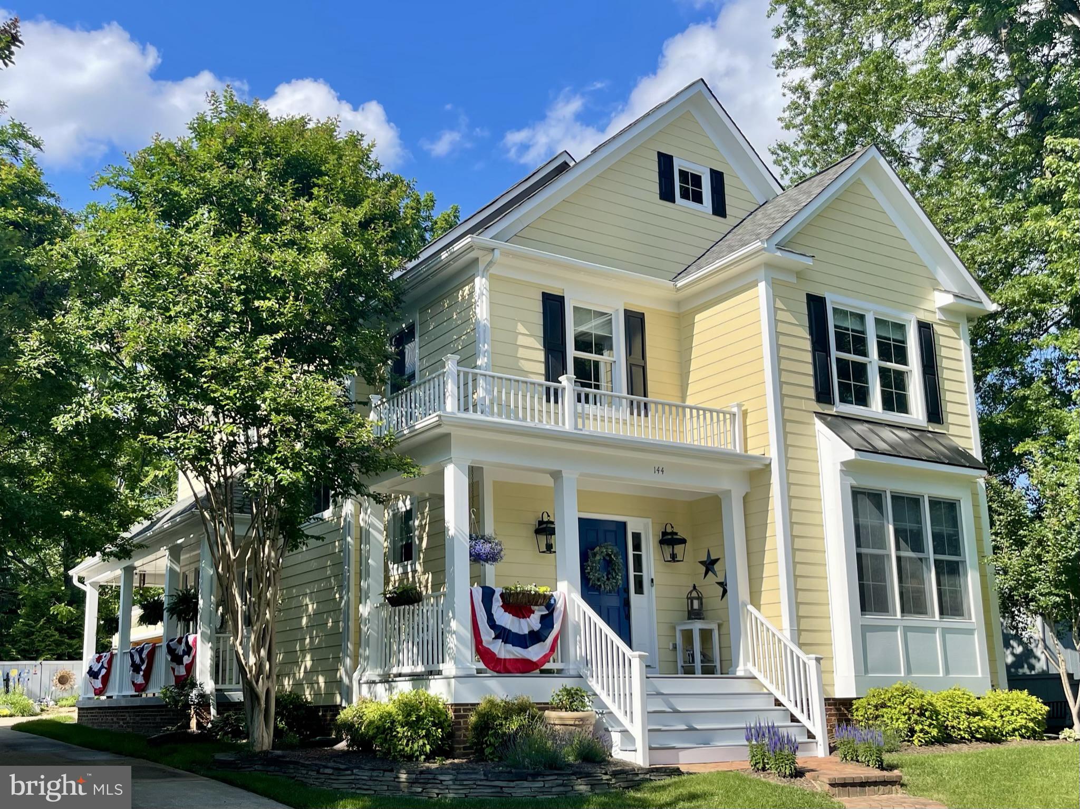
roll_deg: +1.0
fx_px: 811
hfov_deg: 67.3
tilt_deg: +11.1
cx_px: 540
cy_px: 404
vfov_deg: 53.0
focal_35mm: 26
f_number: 1.6
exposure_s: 1/2083
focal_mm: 5.1
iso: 32
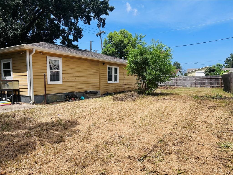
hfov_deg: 67.3
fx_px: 175
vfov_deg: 53.1
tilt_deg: -2.8
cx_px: 116
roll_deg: +0.6
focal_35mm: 26
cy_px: 88
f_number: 1.5
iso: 50
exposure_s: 1/4274
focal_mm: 5.7
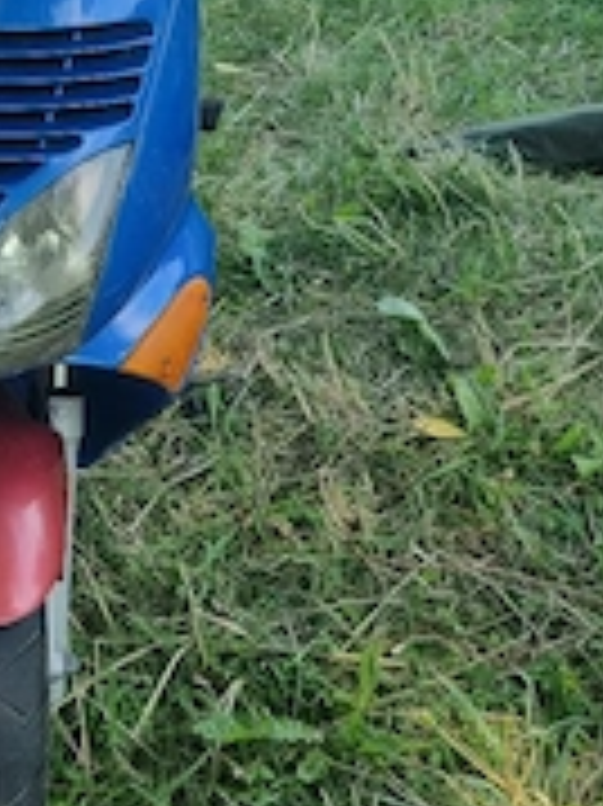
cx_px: 18
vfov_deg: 32.3
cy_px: 149
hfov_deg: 24.2
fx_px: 1349
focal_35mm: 58
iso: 50
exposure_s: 1/667
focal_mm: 5.4
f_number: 1.8
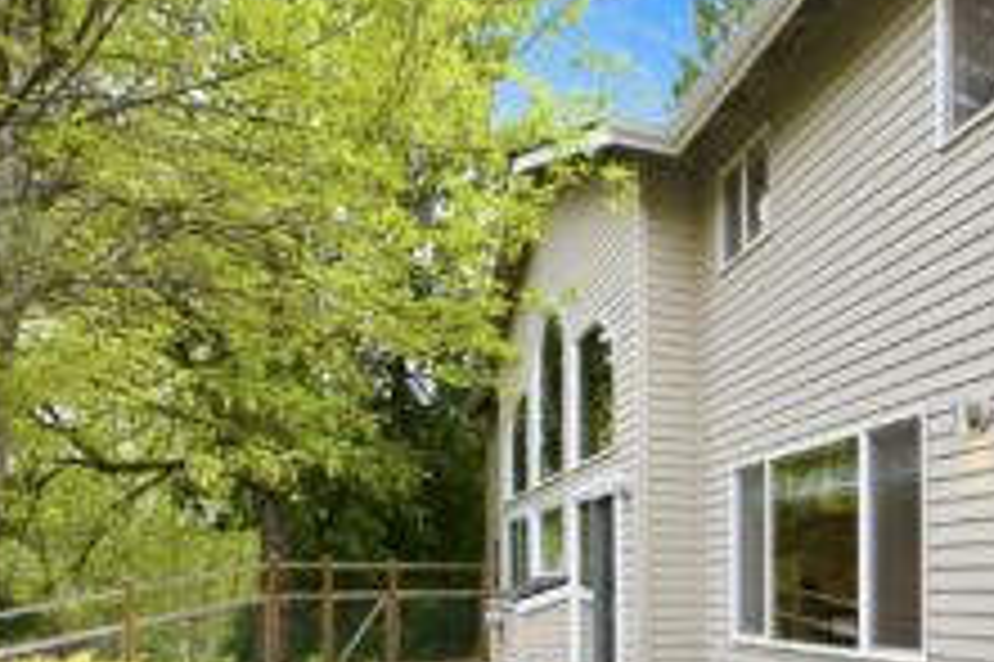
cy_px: 565
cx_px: 625
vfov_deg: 42.1
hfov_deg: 62.8
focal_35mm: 29
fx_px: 800
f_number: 9
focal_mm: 16
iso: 400
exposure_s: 1/20
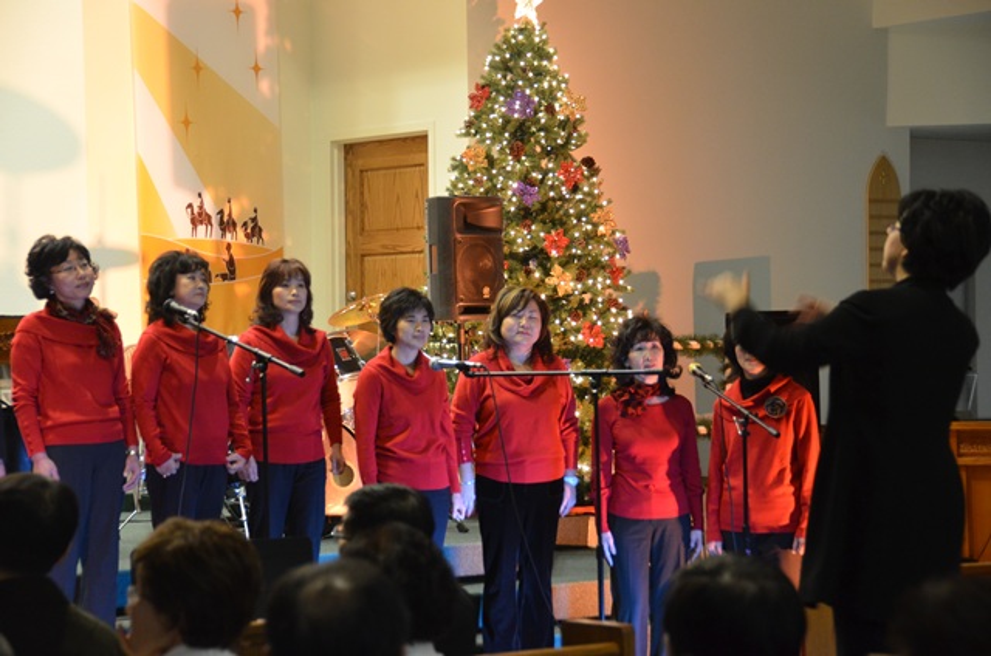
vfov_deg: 14.6
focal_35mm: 93
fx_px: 2555
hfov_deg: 22.0
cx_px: 496
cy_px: 328
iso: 1600
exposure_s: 1/13
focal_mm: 62
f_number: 4.8
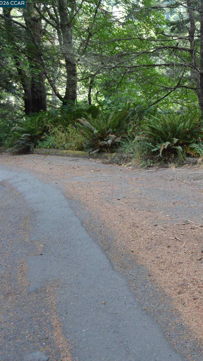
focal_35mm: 43
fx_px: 411
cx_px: 264
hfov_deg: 24.2
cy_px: 181
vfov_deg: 47.4
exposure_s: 1/80
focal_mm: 18
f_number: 4.5
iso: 400
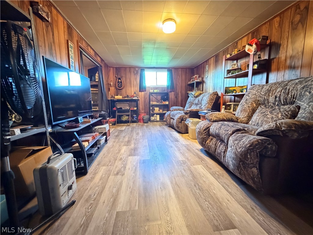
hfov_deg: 102.1
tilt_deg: -7.7
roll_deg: +0.7
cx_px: 156
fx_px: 127
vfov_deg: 85.7
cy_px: 118
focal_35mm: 14
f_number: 2.2
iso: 3200
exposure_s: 1/24
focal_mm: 2.22
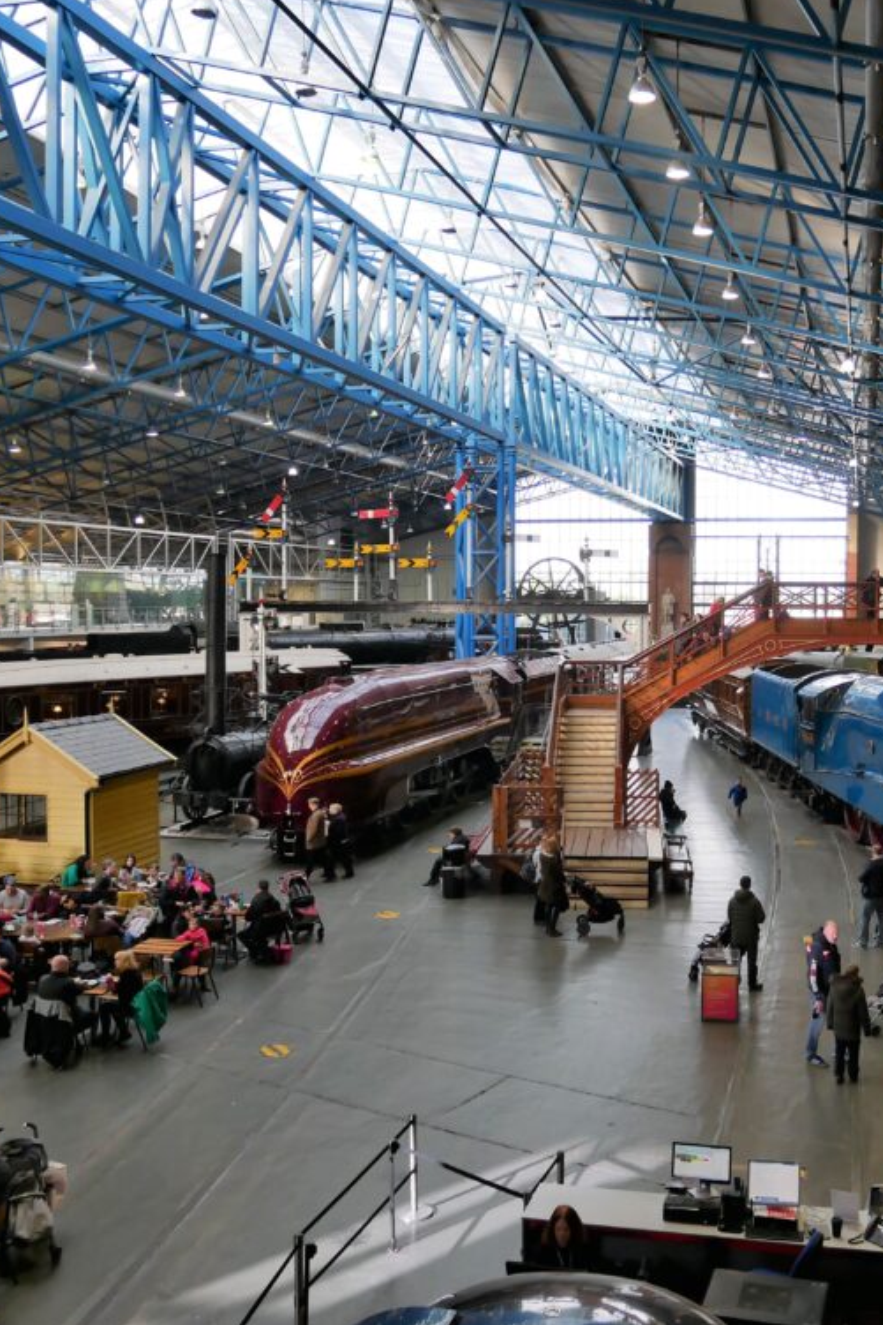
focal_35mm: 34
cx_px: 597
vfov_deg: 55.8
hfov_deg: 38.4
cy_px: 656
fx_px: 1251
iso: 250
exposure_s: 1/60
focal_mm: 12
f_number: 3.5
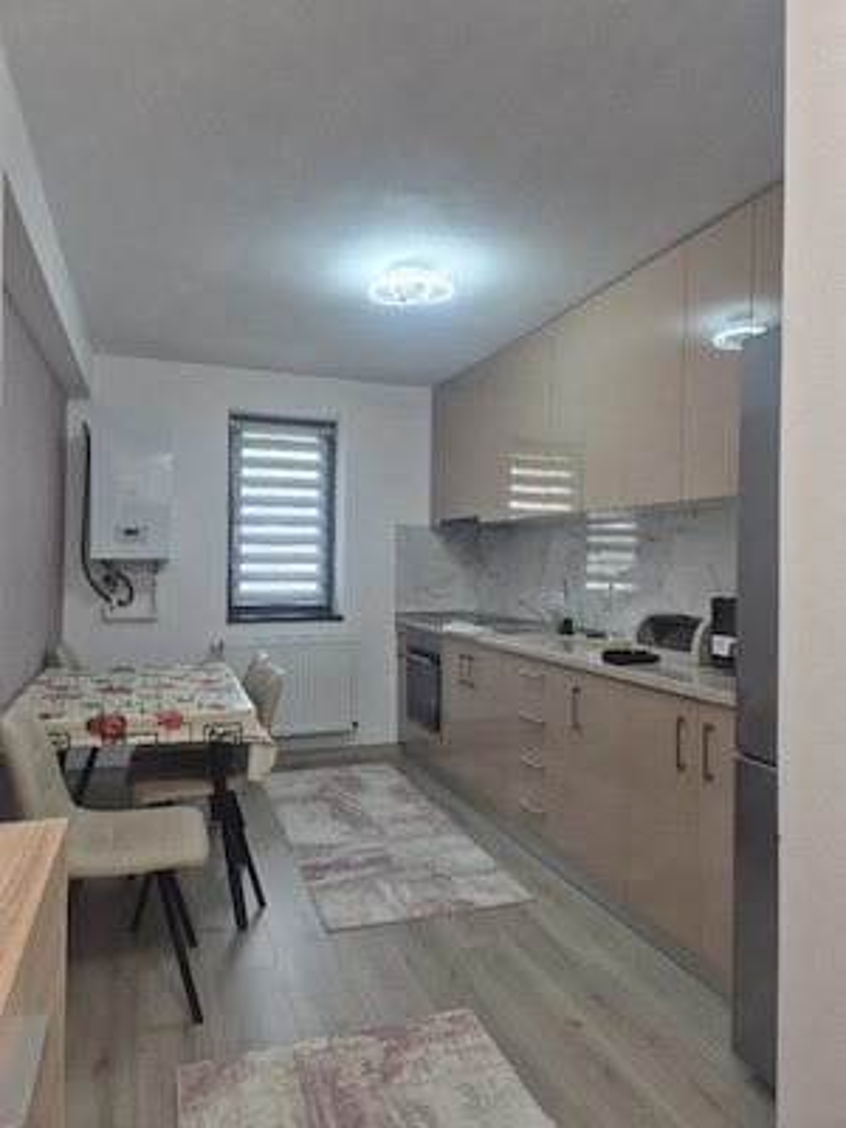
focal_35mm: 23
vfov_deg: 73.9
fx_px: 749
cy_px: 564
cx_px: 423
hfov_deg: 58.9
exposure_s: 1/100
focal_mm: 5.4
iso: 100
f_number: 1.8
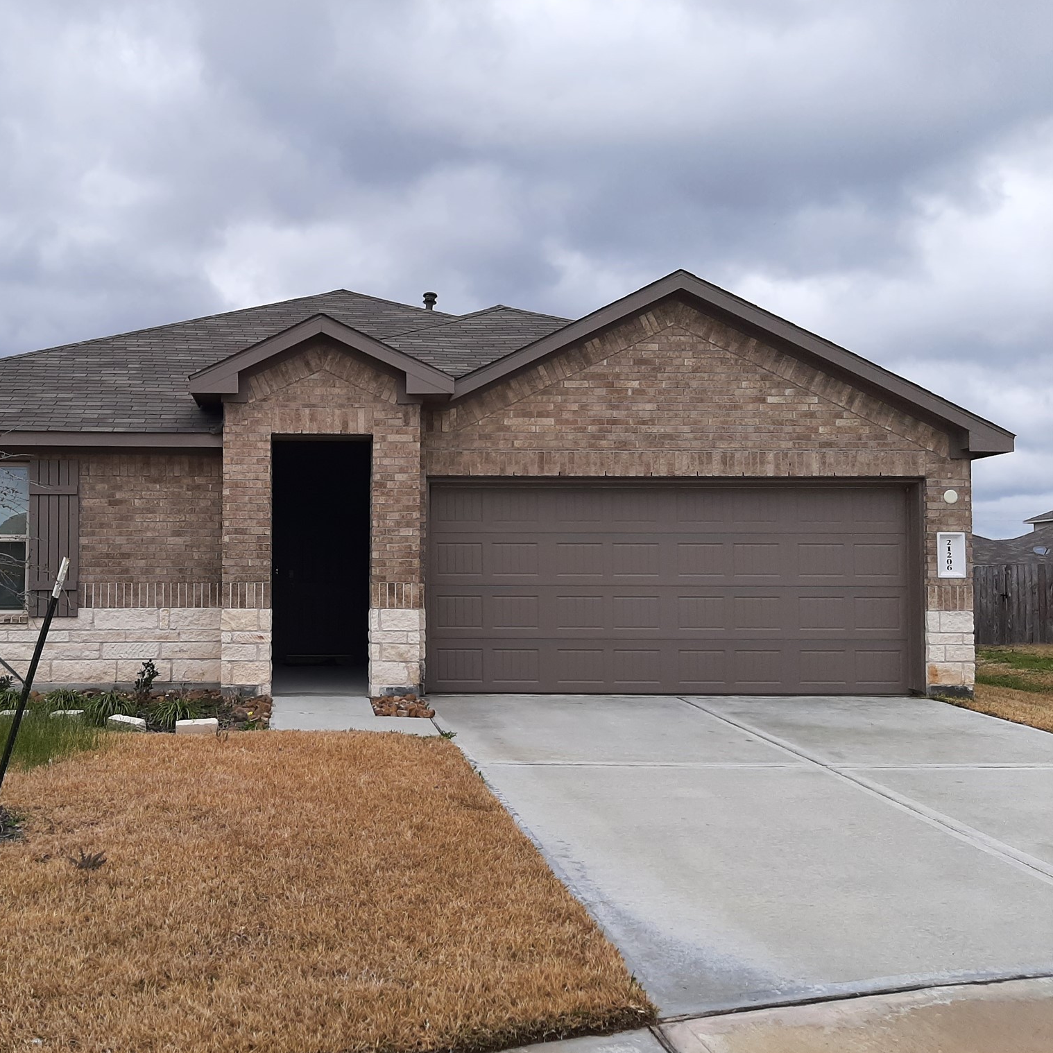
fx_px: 1067
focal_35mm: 31
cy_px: 525
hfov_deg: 51.5
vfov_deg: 52.5
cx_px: 345
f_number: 1.7
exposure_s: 1/2370
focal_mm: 3.93
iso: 40
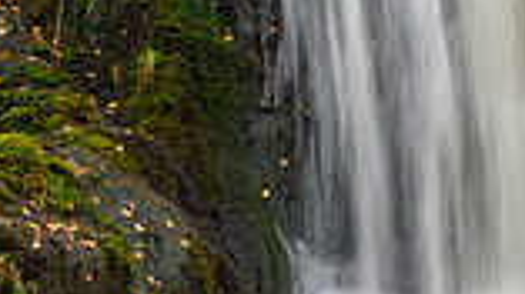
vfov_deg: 9.2
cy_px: 393
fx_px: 1794
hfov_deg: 15.8
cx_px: 696
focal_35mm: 129
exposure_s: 1/8
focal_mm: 16
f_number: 11
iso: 200
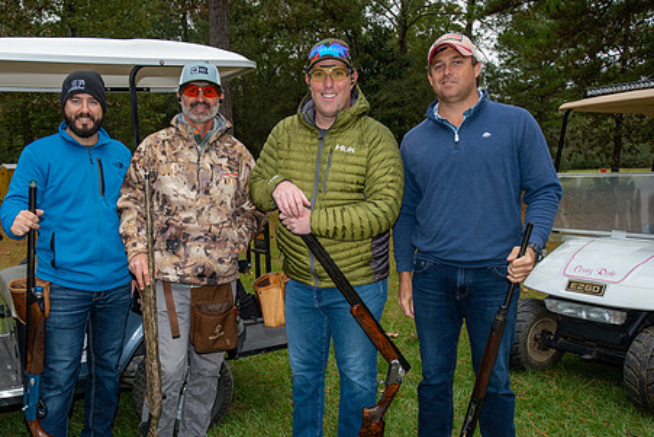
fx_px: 654
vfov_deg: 36.8
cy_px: 261
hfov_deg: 52.7
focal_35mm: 36
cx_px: 255
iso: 320
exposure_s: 1/250
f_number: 5
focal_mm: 28
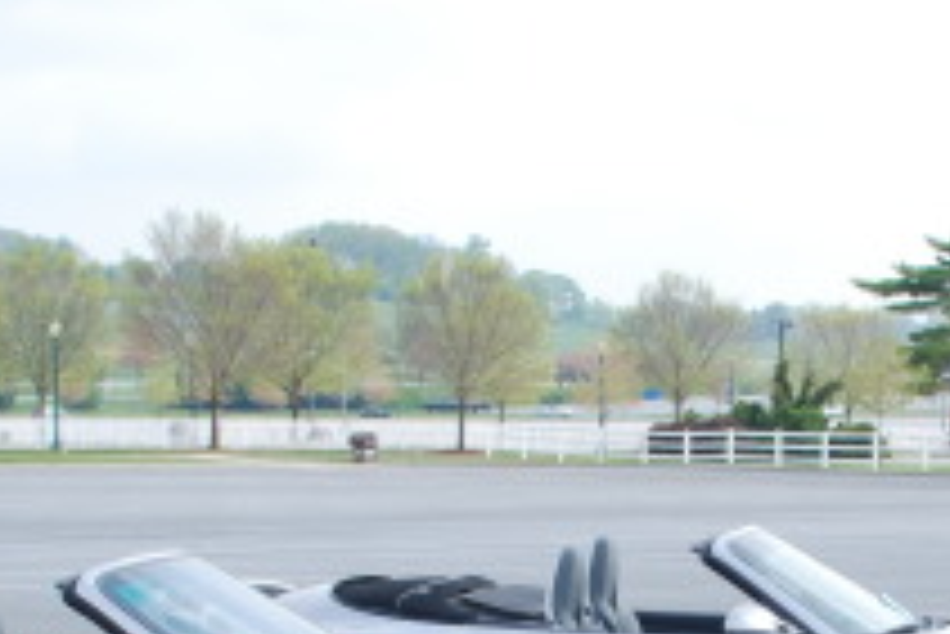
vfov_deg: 12.3
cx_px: 750
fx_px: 2878
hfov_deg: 18.6
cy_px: 728
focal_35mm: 109
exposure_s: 1/60
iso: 100
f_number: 10
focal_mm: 24
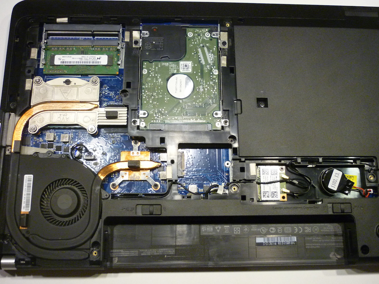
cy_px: 142
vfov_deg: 42.9
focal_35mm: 33
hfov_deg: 55.4
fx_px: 361
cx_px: 190
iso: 320
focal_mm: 5.5
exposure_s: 1/30
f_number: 2.8
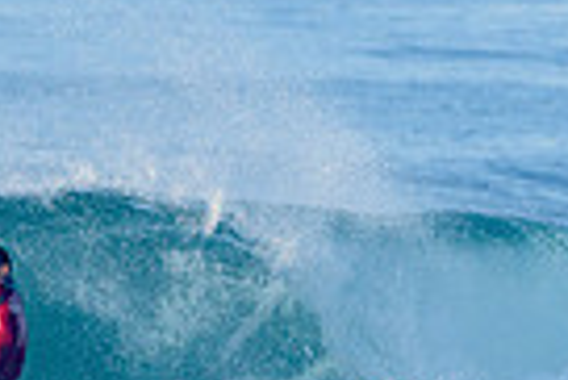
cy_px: 478
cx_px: 63
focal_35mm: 2132
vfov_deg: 0.6
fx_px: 33674
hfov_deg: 1.0
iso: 360
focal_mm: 500
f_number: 5.6
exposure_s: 1/2000
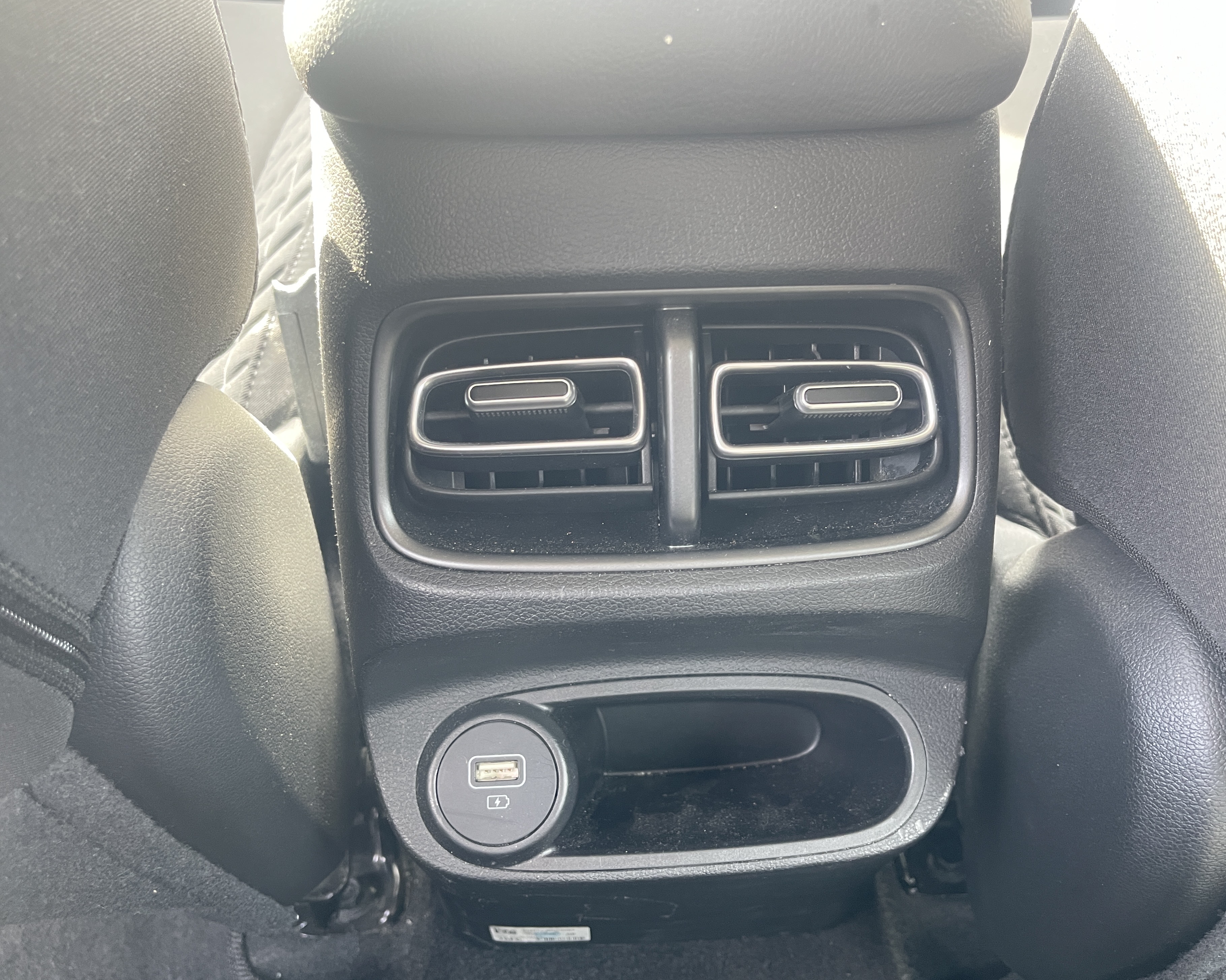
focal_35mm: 27
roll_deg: -0.6
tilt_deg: -38.6
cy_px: 489
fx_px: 980
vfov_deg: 53.2
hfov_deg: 64.0
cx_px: 662
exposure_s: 1/60
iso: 250
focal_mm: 5.1
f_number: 1.6
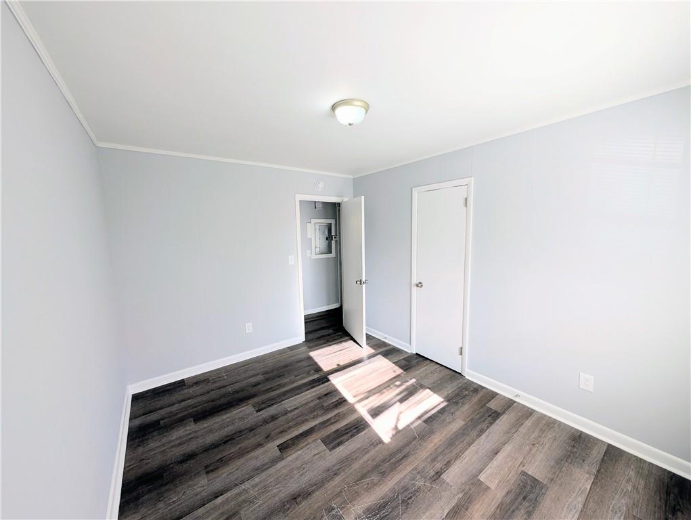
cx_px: 346
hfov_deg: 110.5
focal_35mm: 12
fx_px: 240
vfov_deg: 94.6
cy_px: 260
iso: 52
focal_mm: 2.02
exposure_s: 1/188
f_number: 1.7
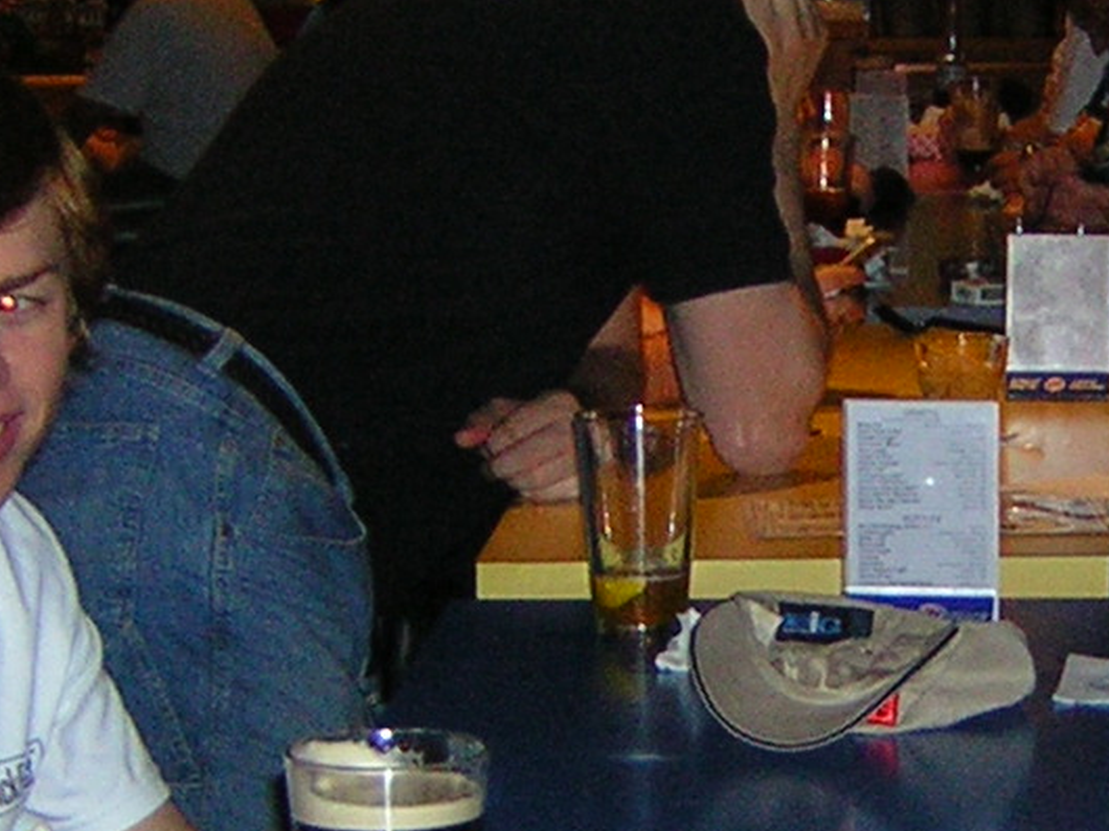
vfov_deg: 10.4
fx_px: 4547
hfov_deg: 13.7
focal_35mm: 142
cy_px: 527
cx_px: 1090
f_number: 2.9
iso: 101
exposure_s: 1/60.1
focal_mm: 6.1
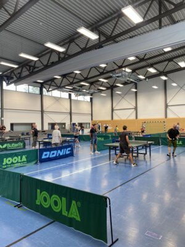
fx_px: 185
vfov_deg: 67.3
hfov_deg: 53.1
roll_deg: +0.9
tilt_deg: +2.3
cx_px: 92
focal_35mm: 26
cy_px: 124
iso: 125
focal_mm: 4.25
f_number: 1.8
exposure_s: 1/100
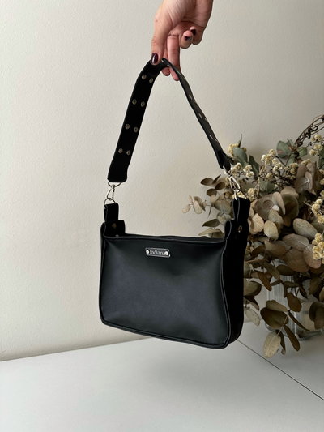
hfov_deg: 56.8
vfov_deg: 71.6
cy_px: 216
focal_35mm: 24
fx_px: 299
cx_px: 162
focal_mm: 6.86
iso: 64
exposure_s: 1/121
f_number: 1.78
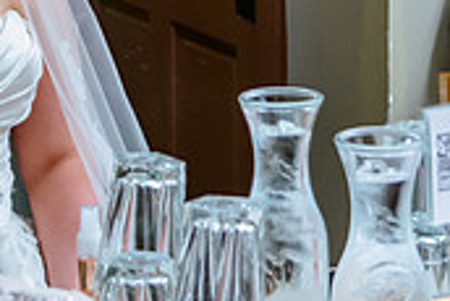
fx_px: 2114
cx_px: 295
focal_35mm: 169
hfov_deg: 12.1
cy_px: -93
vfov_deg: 8.0
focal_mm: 44
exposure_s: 1/80
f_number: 4
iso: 2500
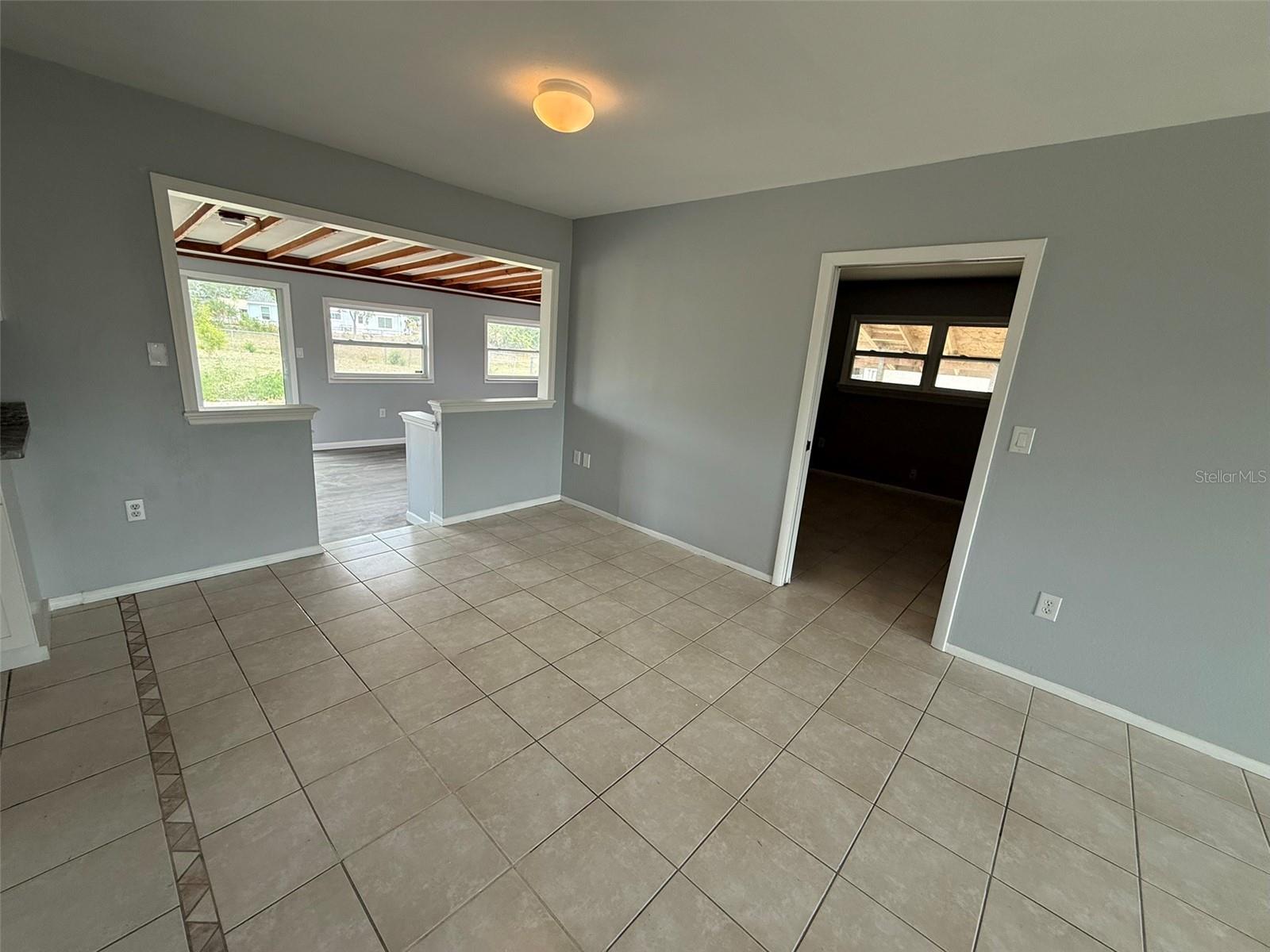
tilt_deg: -13.5
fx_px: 514
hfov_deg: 102.1
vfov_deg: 85.7
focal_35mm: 14
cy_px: 476
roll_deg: -4.4
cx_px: 635
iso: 100
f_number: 2.2
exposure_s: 1/120
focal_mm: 2.22
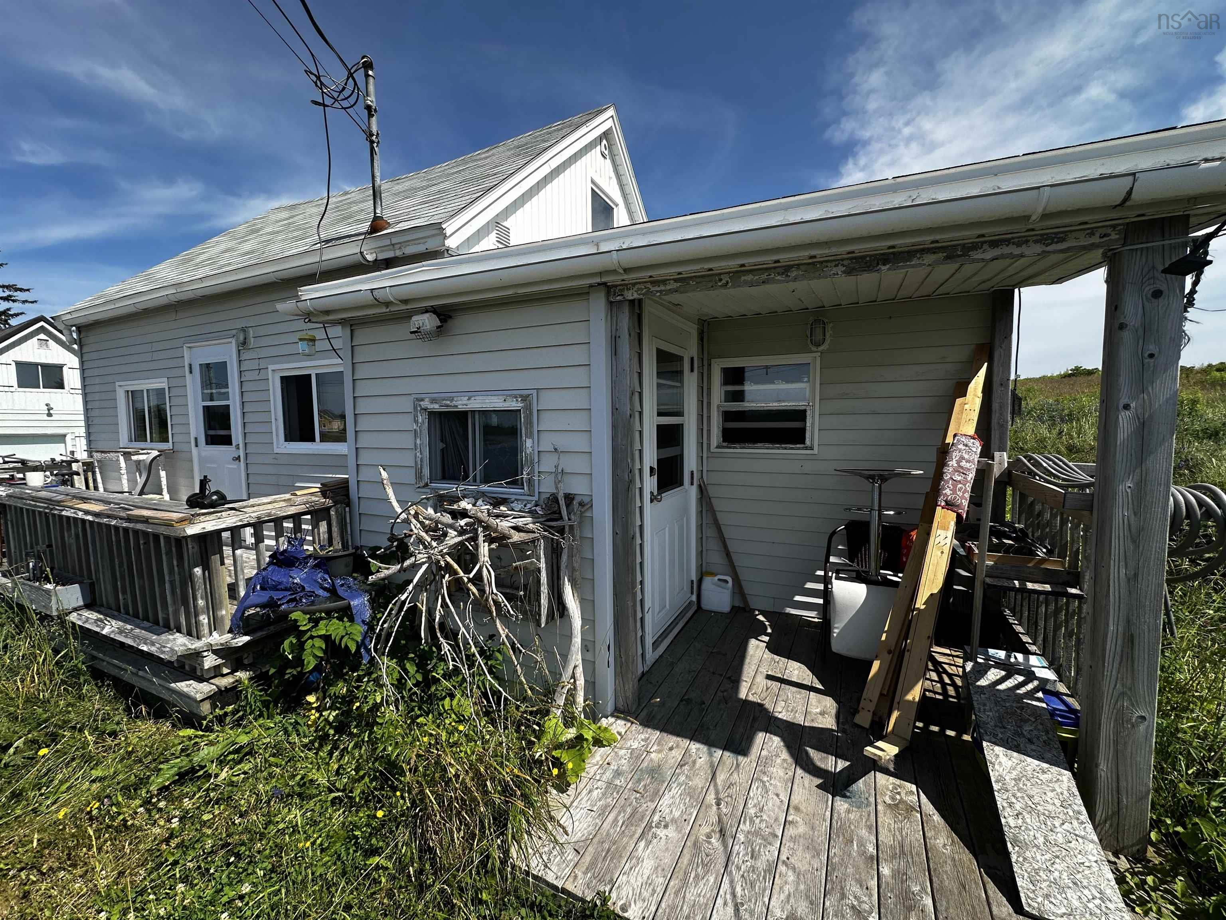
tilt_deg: -3.5
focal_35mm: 14
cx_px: 613
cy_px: 460
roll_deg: +0.6
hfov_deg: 102.1
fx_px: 496
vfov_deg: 85.7
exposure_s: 1/1247
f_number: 2.2
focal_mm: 2.22
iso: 40
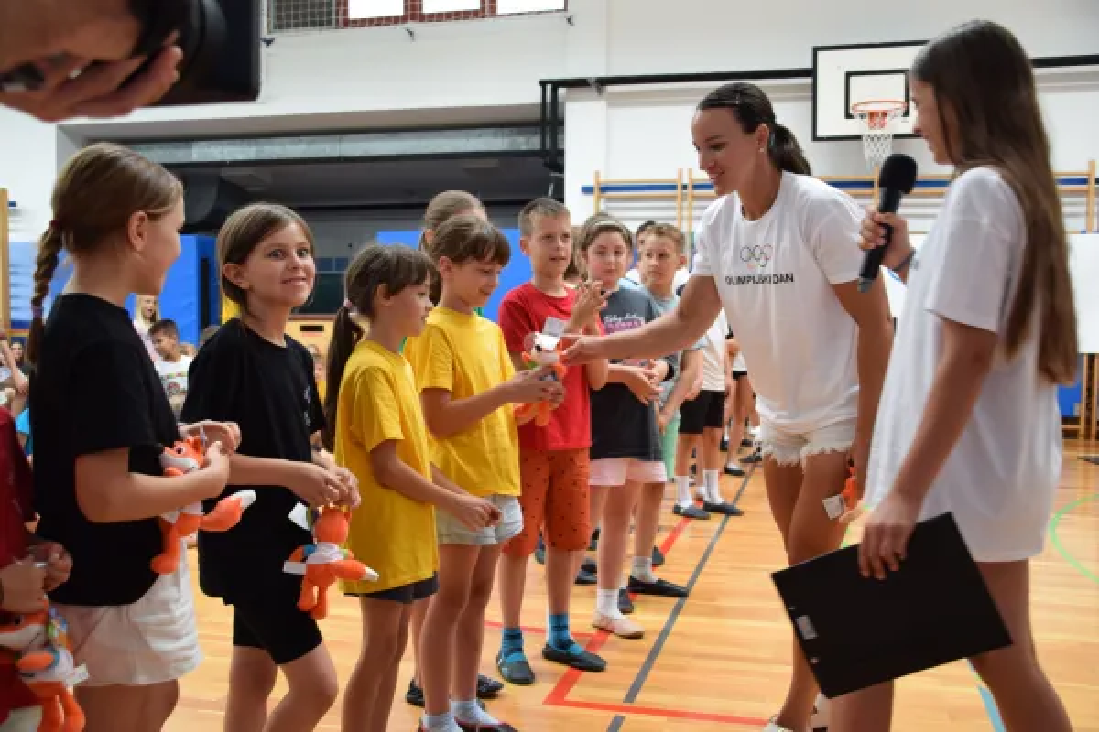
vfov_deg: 36.9
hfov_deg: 53.1
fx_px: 1099
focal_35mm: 36
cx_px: 550
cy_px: 366
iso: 400
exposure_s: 1/80
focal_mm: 24
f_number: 4.5
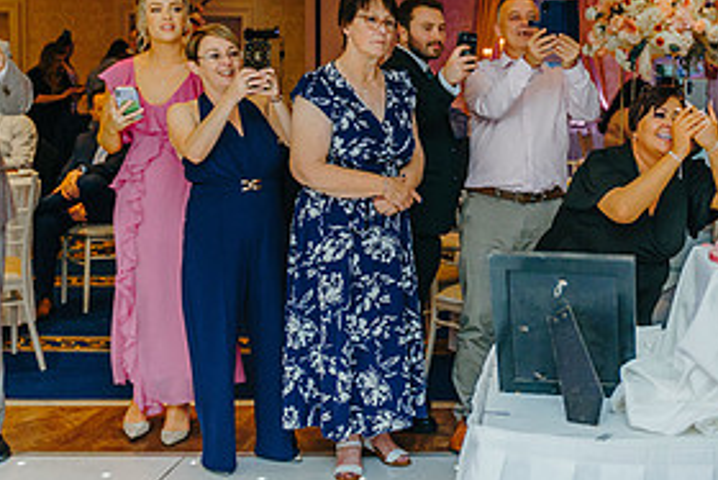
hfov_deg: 32.6
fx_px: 1157
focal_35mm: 58
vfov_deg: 23.3
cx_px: 659
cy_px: 160
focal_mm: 28
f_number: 2.8
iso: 1600
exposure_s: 1/200
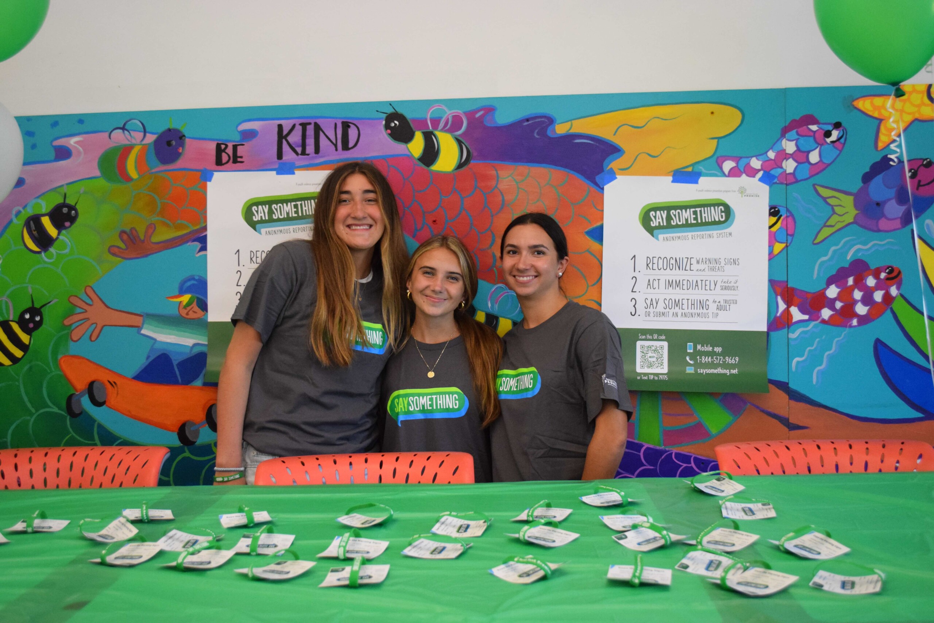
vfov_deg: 34.2
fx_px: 1012
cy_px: 312
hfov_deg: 49.6
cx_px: 467
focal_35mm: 39
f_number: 4.2
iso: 3200
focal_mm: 26
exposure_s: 1/200
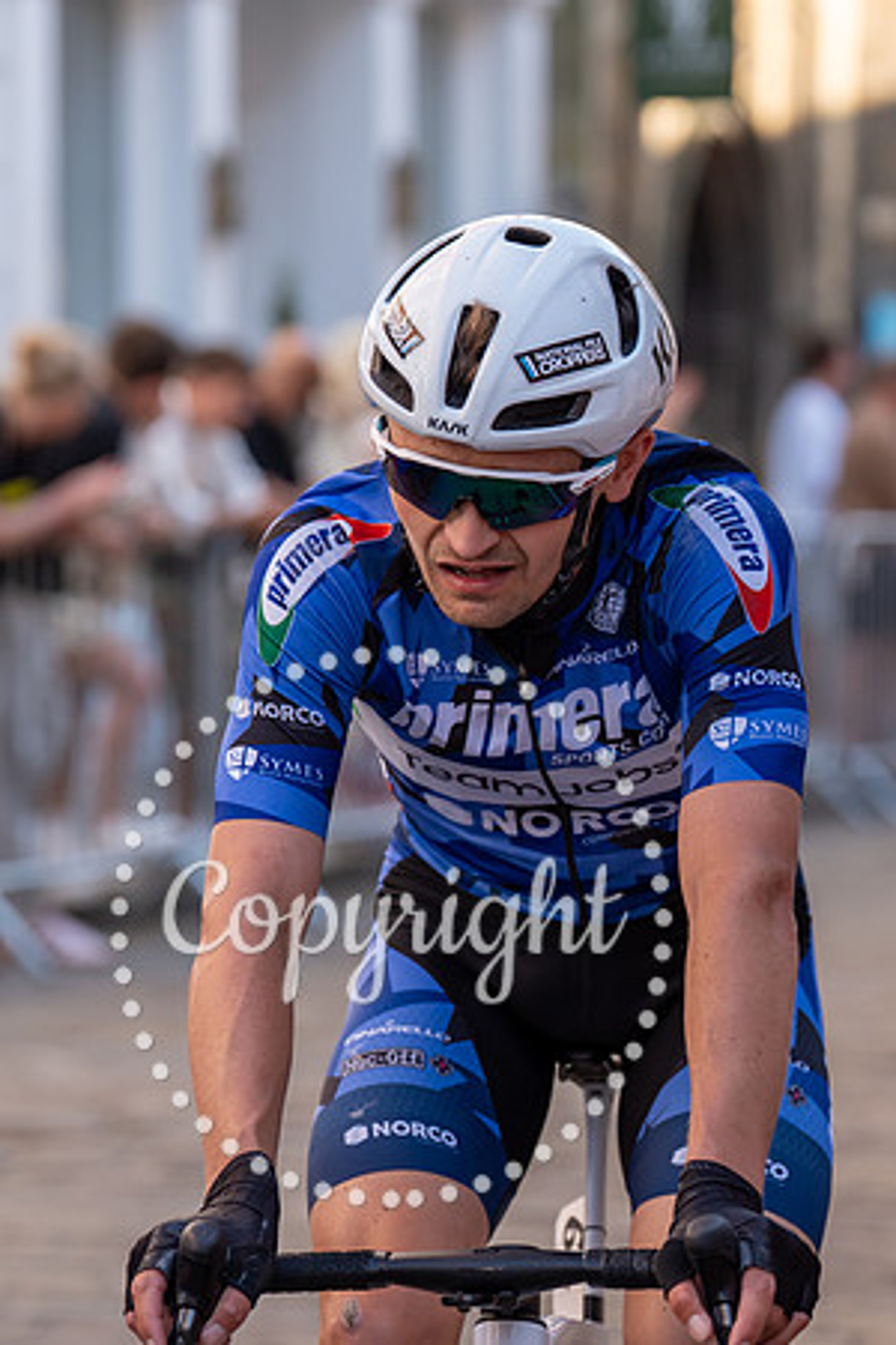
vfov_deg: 11.1
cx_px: 628
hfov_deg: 7.4
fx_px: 6943
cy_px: 673
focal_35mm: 186
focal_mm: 124
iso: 640
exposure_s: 1/1000
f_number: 4
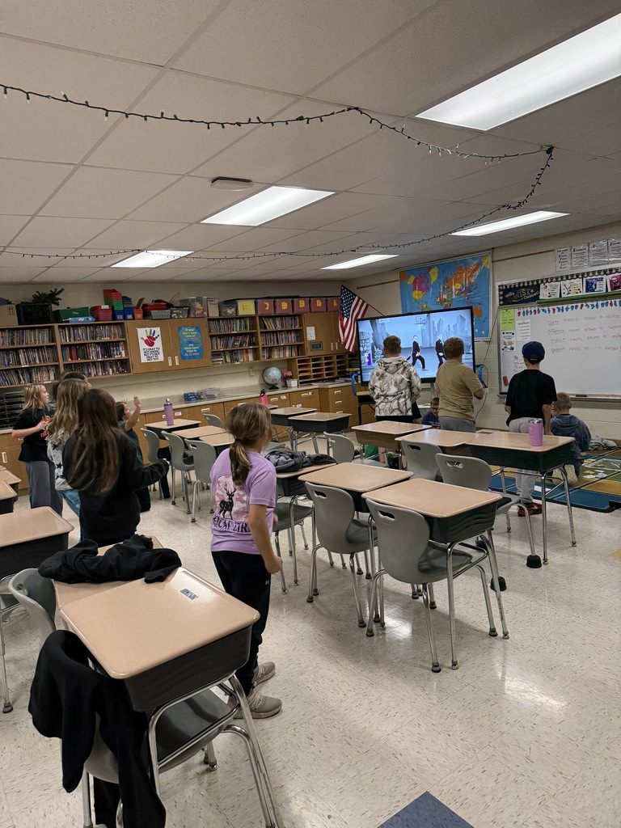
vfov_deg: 71.6
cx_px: 310
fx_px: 574
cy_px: 414
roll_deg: +3.8
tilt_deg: -6.5
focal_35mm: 24
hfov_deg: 56.8
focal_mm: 6.76
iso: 320
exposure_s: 1/60
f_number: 1.78
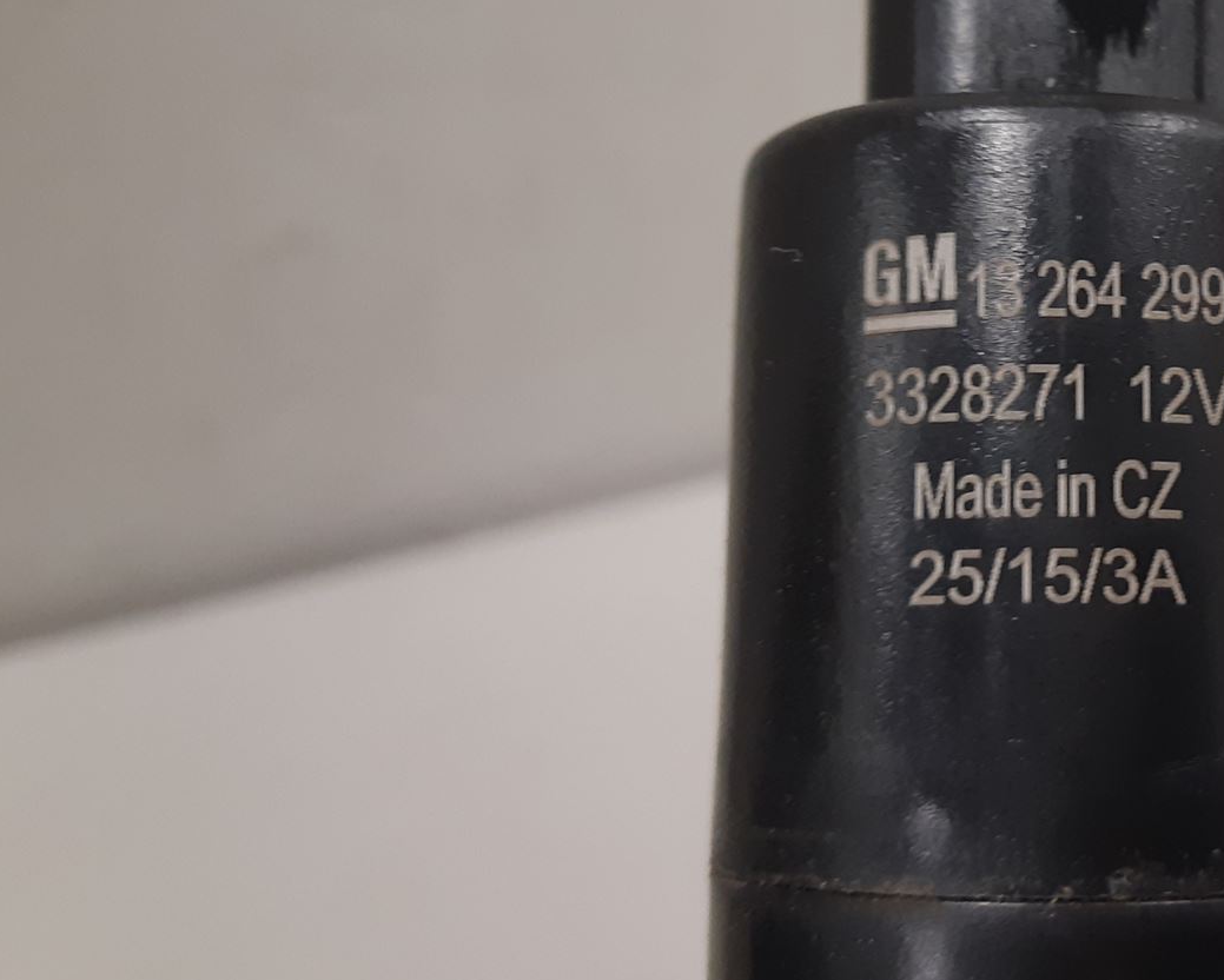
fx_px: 1812
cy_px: 300
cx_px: 1105
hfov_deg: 35.1
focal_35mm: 50
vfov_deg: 30.0
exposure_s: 1/50
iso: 160
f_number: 1.7
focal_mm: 3.93
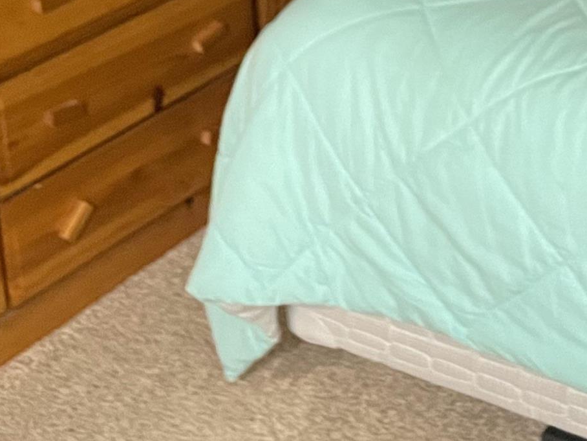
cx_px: 639
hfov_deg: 21.2
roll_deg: +0.7
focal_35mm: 88
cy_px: -253
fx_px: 1492
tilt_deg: -13.9
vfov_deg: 15.3
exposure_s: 1/41
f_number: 1.6
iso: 500
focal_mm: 4.2
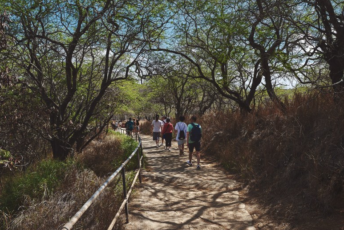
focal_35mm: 30
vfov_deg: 43.6
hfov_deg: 61.9
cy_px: 114
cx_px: 166
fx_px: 287
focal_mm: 29
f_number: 9
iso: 64
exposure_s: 1/250
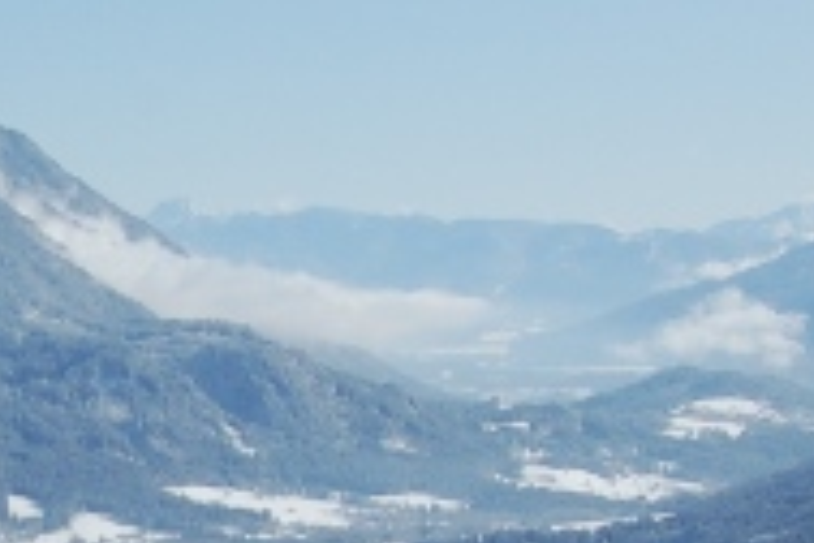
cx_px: -301
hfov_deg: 10.3
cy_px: 774
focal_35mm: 195
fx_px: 4409
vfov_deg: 7.0
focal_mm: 24
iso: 200
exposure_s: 1/500
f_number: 11
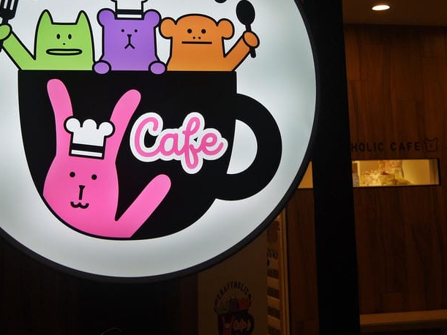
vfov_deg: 26.2
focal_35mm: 55
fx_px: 710
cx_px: 143
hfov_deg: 34.6
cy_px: 88
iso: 160
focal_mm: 14
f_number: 3.5
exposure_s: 1/125
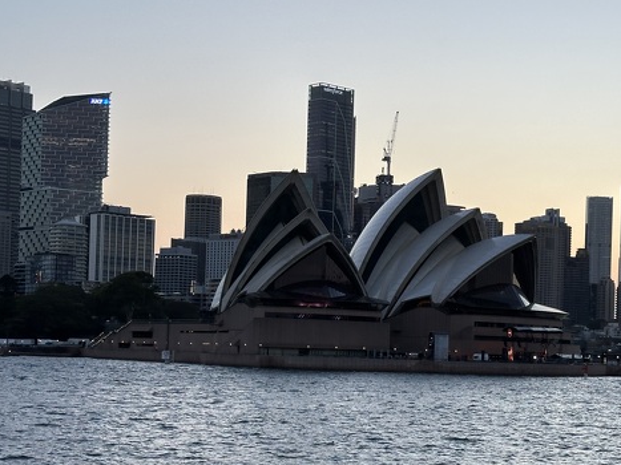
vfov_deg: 20.3
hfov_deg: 26.7
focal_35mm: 72
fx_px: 1291
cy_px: 333
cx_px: 459
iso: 64
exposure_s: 1/571
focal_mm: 6.86
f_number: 1.78
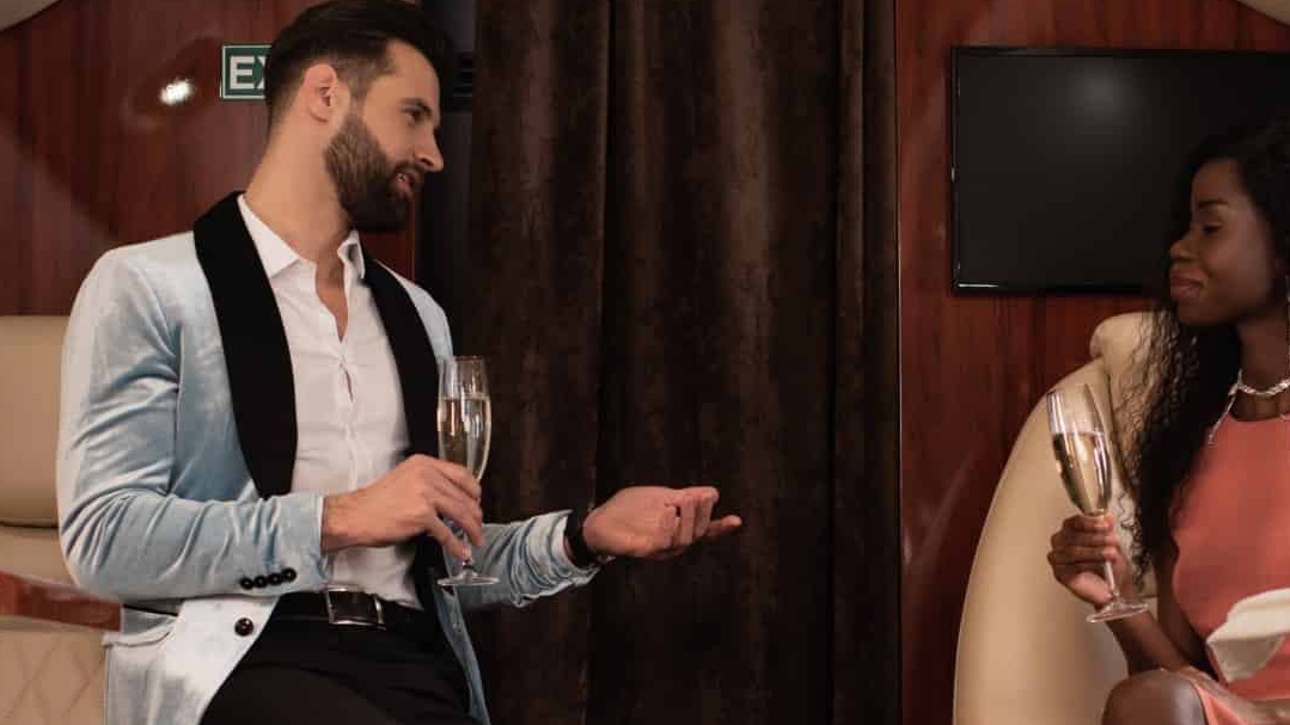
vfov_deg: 14.1
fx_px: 2908
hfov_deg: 25.0
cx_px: 742
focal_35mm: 85
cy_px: 586
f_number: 3.5
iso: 200
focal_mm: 35
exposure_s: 1/200
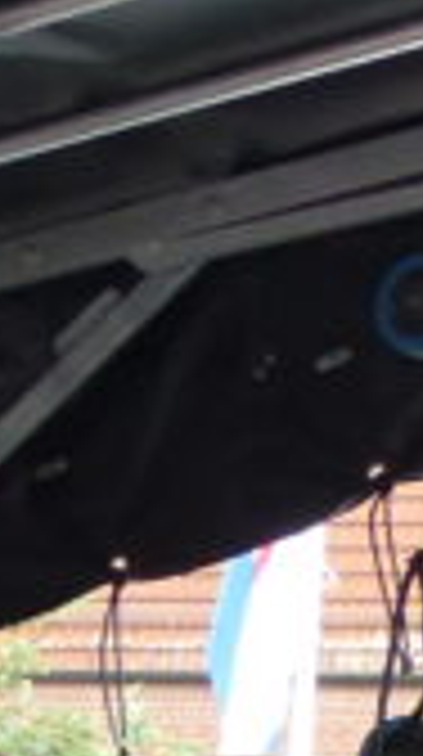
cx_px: -1116
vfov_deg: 7.6
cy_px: 1580
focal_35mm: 273
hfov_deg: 4.2
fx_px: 5466
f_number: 2.8
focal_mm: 7.4
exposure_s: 1/60
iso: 200
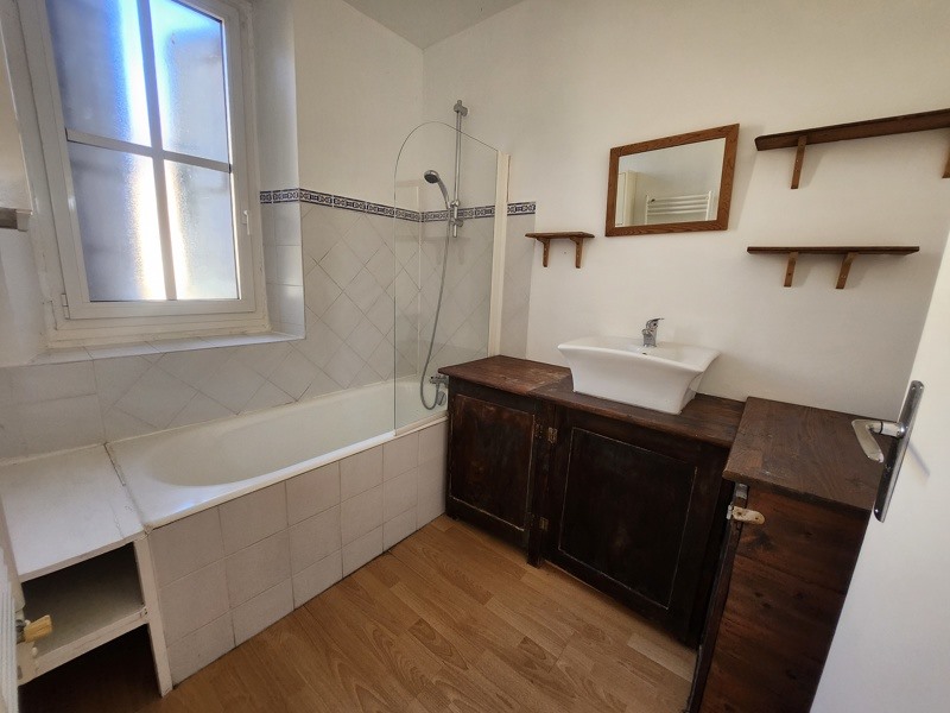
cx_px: 475
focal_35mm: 13
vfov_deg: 89.9
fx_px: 357
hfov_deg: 106.2
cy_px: 356
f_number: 2.2
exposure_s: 1/50
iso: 160
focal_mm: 1.7
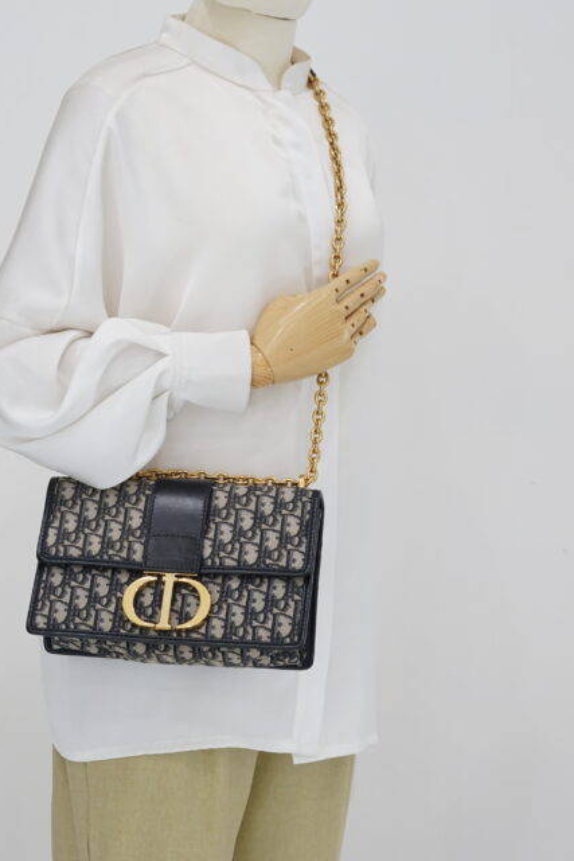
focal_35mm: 80
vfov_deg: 25.4
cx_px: 196
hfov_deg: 17.0
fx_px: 1912
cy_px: 409
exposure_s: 1/8
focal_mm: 50
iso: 400
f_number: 6.3
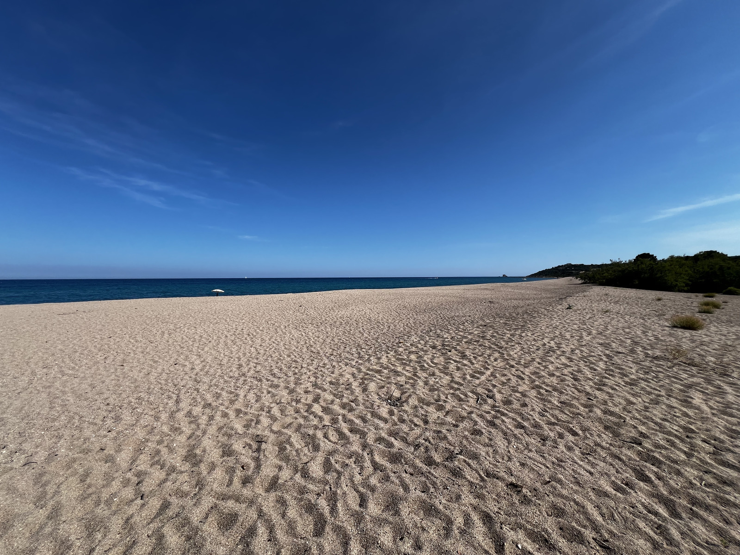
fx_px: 278
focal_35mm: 13
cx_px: 370
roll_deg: +0.3
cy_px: 278
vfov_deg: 89.9
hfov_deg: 106.2
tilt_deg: +0.1
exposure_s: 1/2874
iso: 32
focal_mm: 1.57
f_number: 1.8
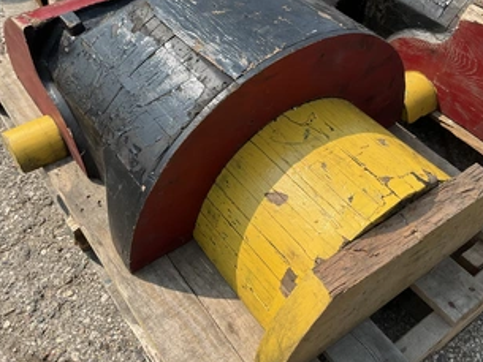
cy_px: 147
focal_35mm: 38
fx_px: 530
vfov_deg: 37.6
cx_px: 225
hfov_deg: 48.9
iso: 25
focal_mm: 3
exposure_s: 1/1534
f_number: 1.8
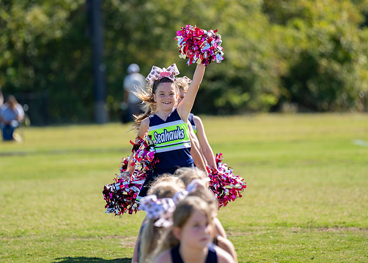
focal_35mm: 227
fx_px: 2371
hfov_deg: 8.9
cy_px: 115
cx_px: 159
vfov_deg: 6.3
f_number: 2.8
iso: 200
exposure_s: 1/2000
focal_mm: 185
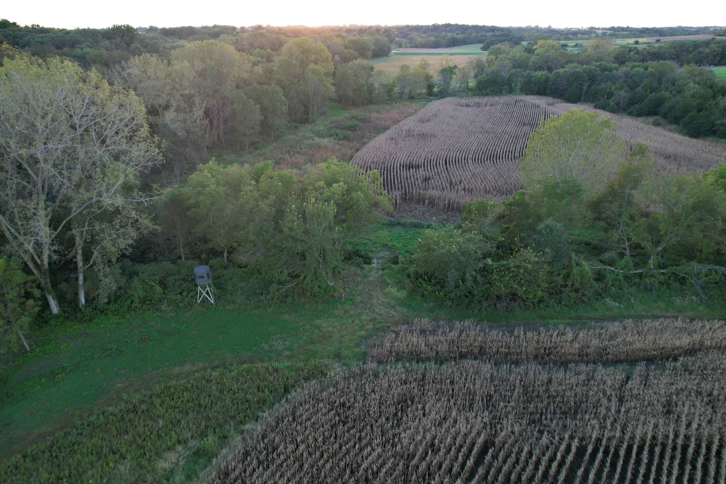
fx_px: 464
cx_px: 354
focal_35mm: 23
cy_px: 231
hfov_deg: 76.1
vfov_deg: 55.1
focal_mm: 8.4
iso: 100
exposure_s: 1/80
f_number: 2.8
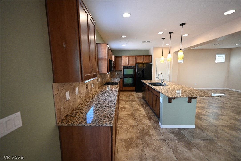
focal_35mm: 14
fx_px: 94
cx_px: 120
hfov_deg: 104.3
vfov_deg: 81.2
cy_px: 80
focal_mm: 14
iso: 2500
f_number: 2.8
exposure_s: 1/125
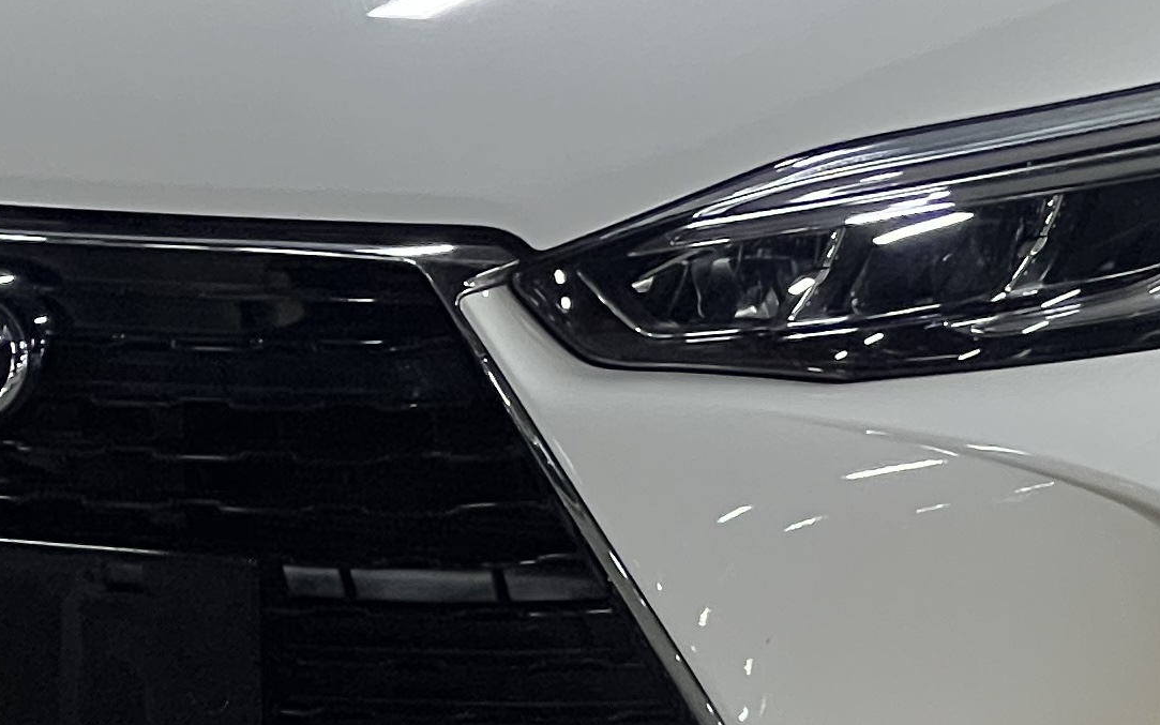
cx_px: 1223
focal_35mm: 304
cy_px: -71
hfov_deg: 6.9
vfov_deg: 4.3
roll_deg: +0.6
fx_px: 9611
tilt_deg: -6.0
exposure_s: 1/99
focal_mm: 9
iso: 200
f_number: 2.8
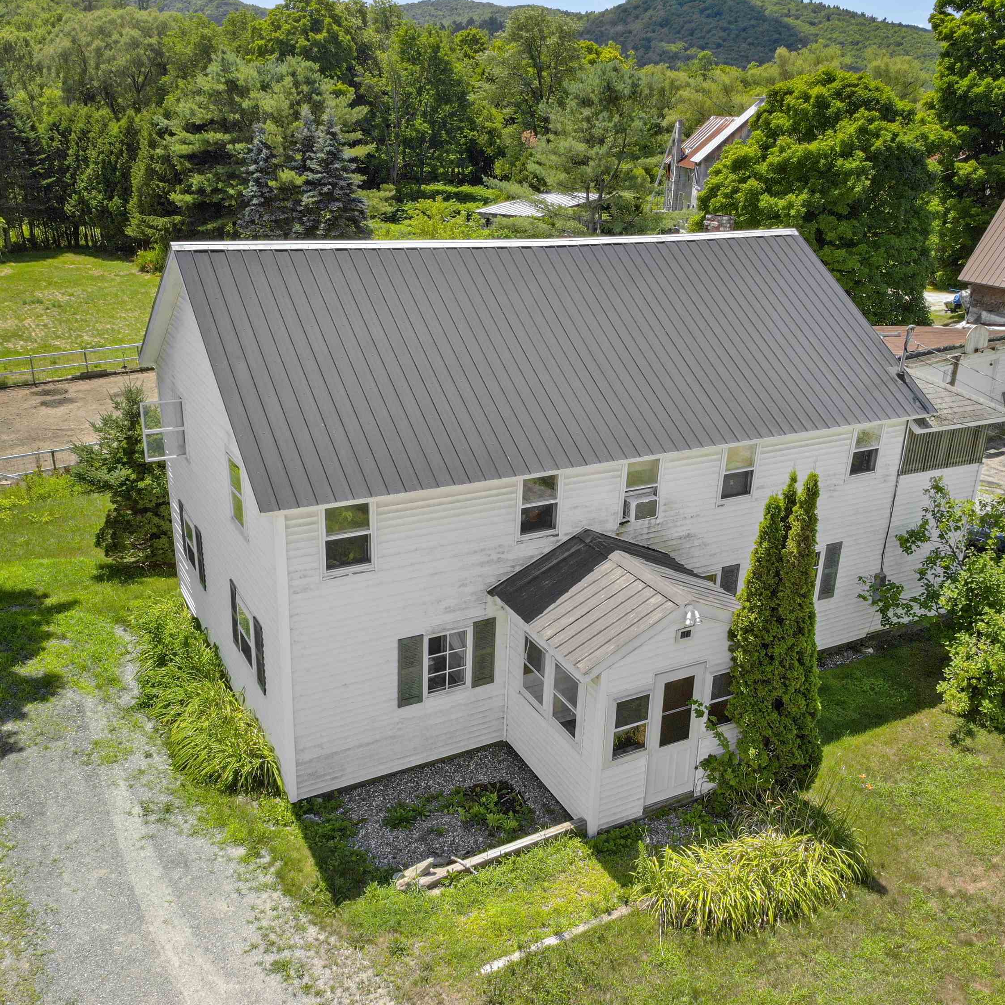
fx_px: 953
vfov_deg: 55.6
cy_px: 511
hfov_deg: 55.6
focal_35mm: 29
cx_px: 530
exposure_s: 1/30
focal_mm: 4.5
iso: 100
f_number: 2.8
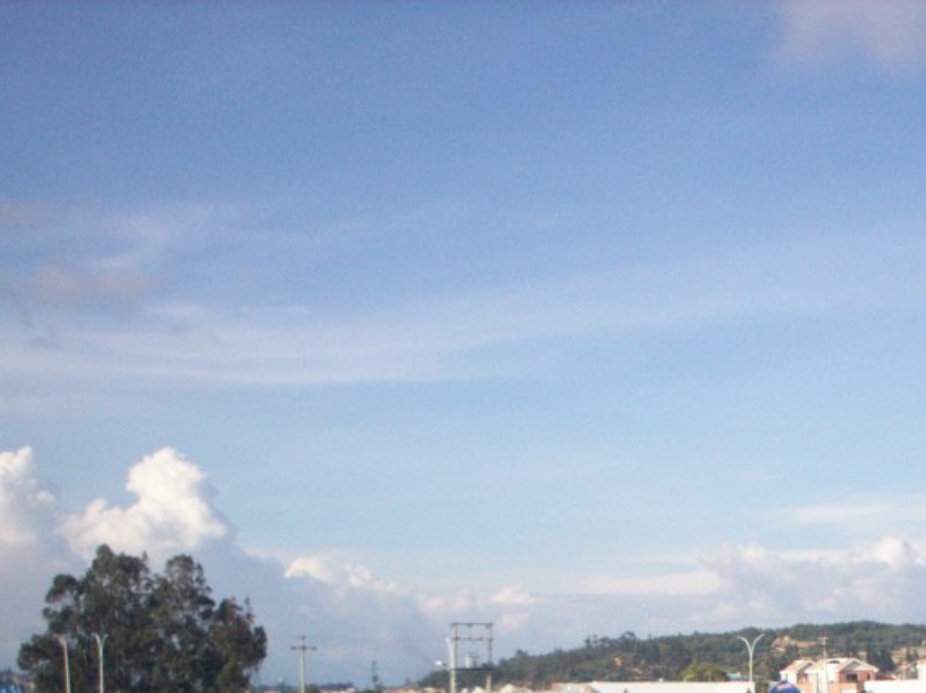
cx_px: 789
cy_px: 740
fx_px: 2058
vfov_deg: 18.5
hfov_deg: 24.8
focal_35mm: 77
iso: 100
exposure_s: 1/525
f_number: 4.5
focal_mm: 6
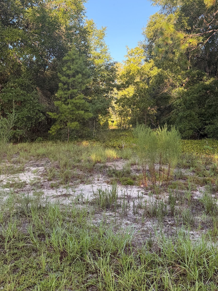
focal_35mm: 32
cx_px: 115
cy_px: 120
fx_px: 269
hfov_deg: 44.1
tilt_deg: +1.6
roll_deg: +0.4
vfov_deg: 56.5
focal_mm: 6.76
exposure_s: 1/598
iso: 100
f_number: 1.78
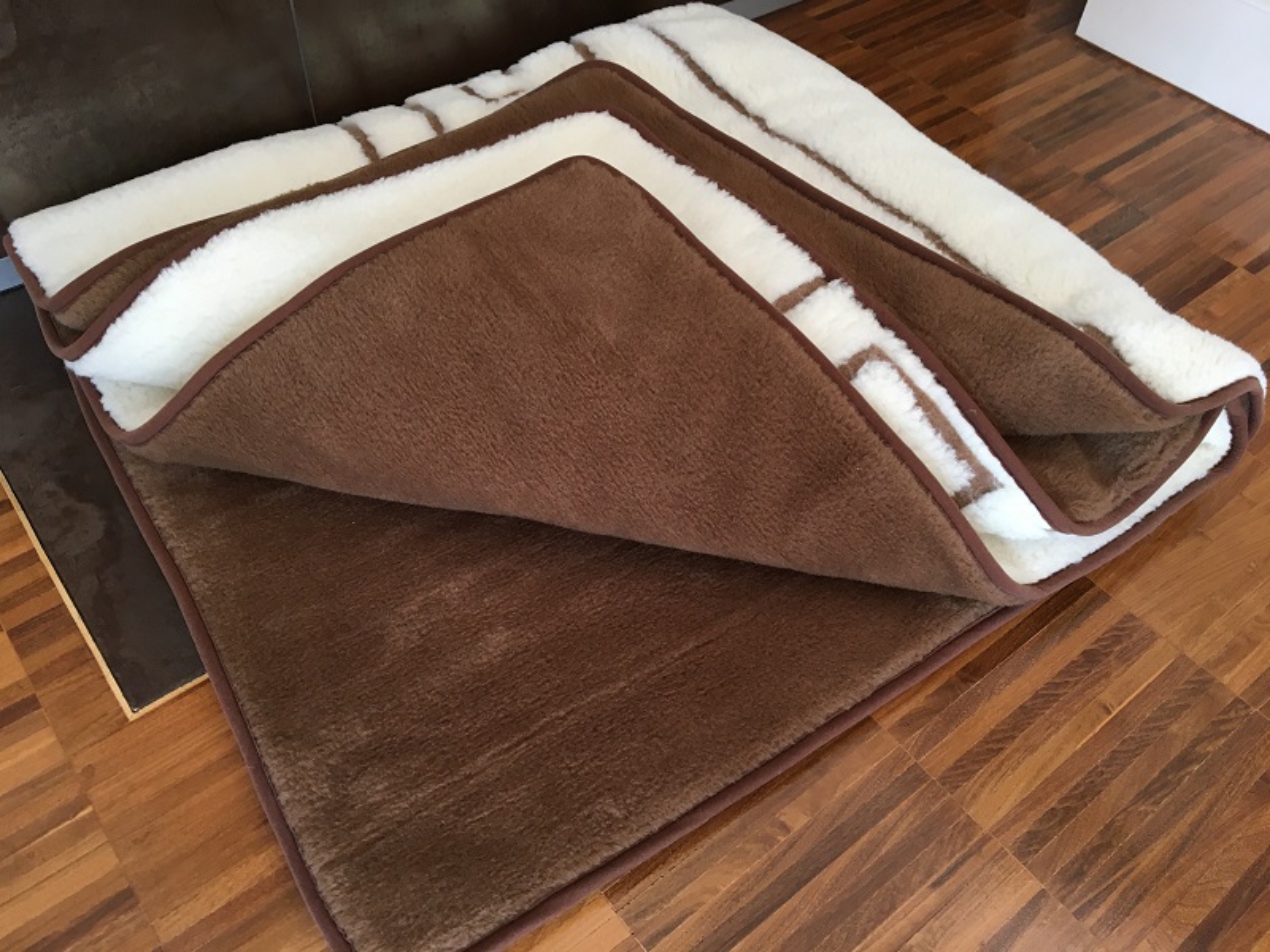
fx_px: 1064
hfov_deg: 61.7
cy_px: 476
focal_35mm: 29
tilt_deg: -50.4
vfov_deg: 48.2
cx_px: 635
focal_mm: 4.15
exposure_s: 1/30
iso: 64
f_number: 2.2
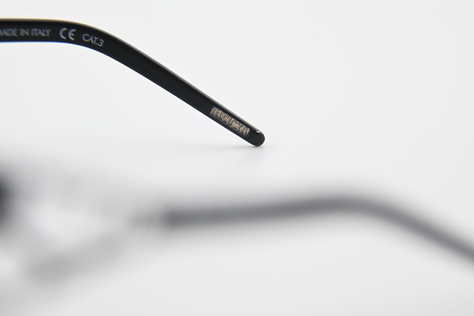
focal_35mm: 138
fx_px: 1817
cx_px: 237
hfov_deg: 14.9
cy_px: 158
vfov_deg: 9.9
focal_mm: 92
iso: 400
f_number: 4
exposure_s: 1/400
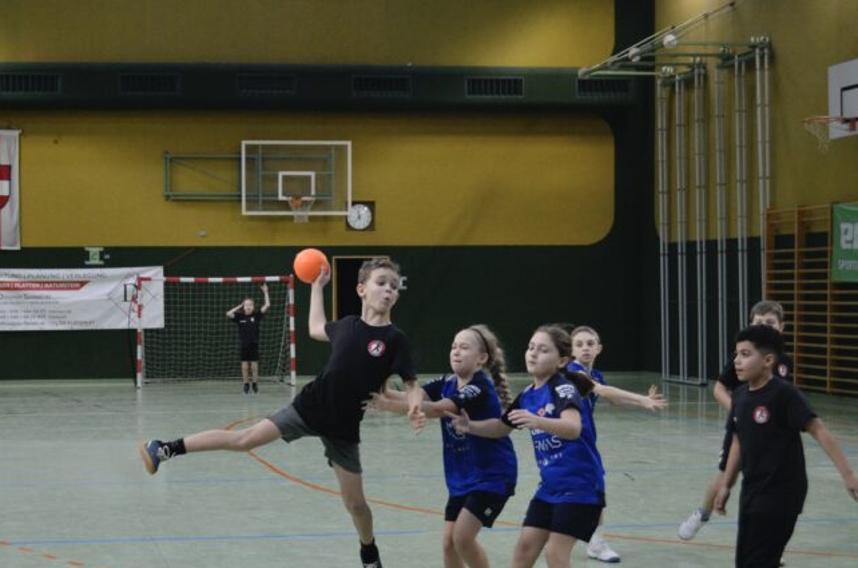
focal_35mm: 67
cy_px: 368
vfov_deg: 20.2
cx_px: 206
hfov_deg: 29.6
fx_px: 1593
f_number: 4.5
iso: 1600
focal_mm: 28
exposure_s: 1/500
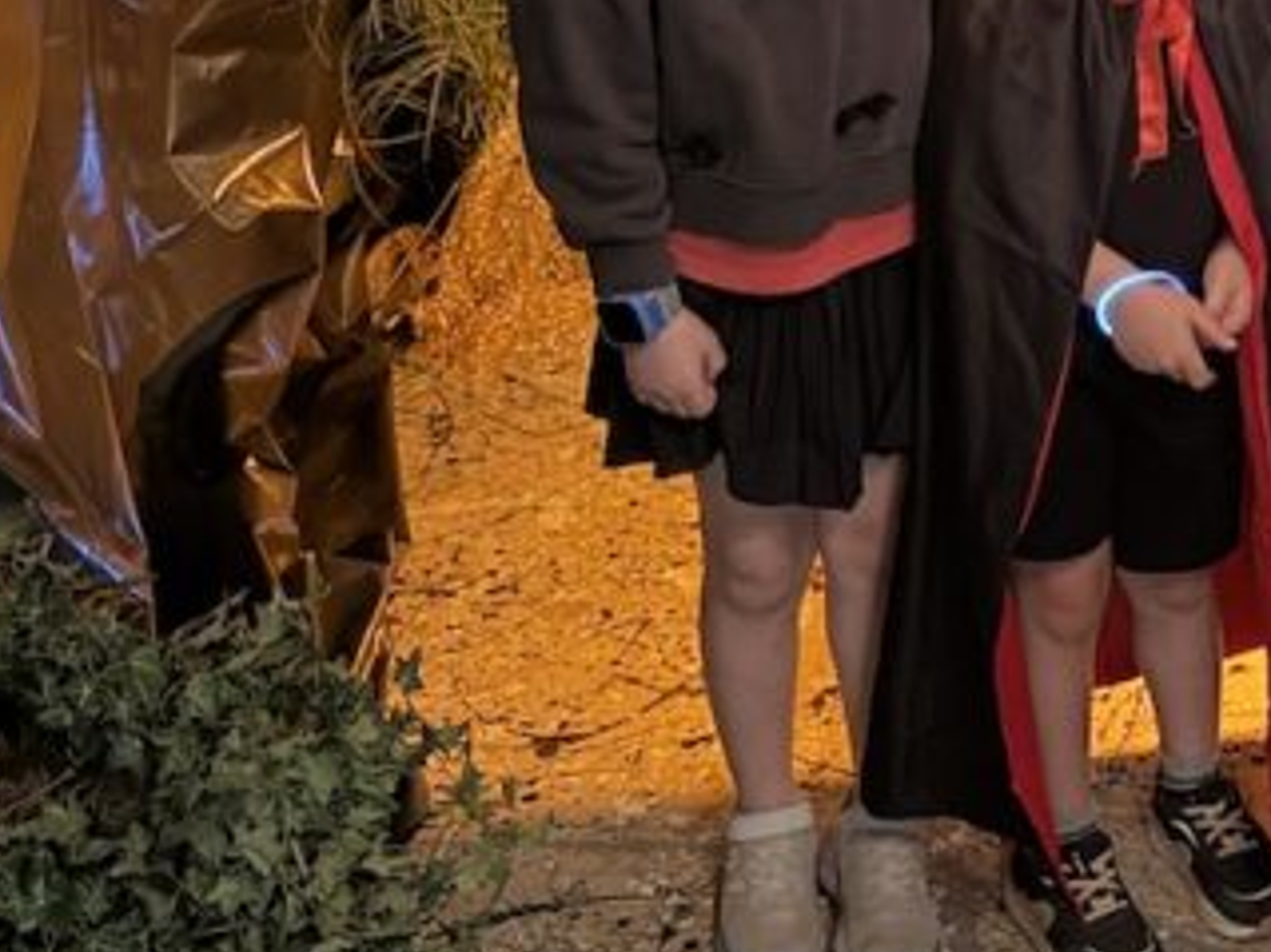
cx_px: 1223
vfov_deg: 18.8
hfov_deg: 24.4
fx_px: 2826
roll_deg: +1.3
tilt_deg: -19.8
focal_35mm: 77
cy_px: 88
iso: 1600
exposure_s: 1/20
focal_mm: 6.93
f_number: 1.48
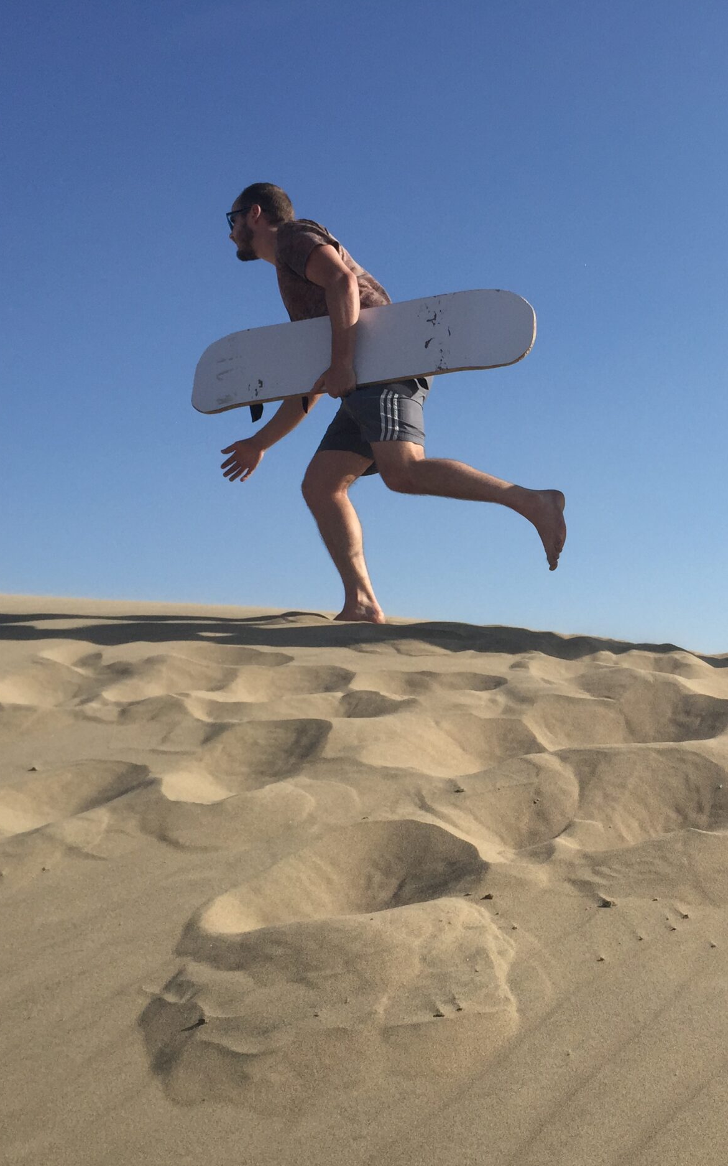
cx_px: 619
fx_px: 1333
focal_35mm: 42
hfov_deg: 29.6
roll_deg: -3.6
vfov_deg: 47.2
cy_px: 593
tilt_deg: +8.3
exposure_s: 1/3597
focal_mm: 4.15
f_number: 2.2
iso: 32
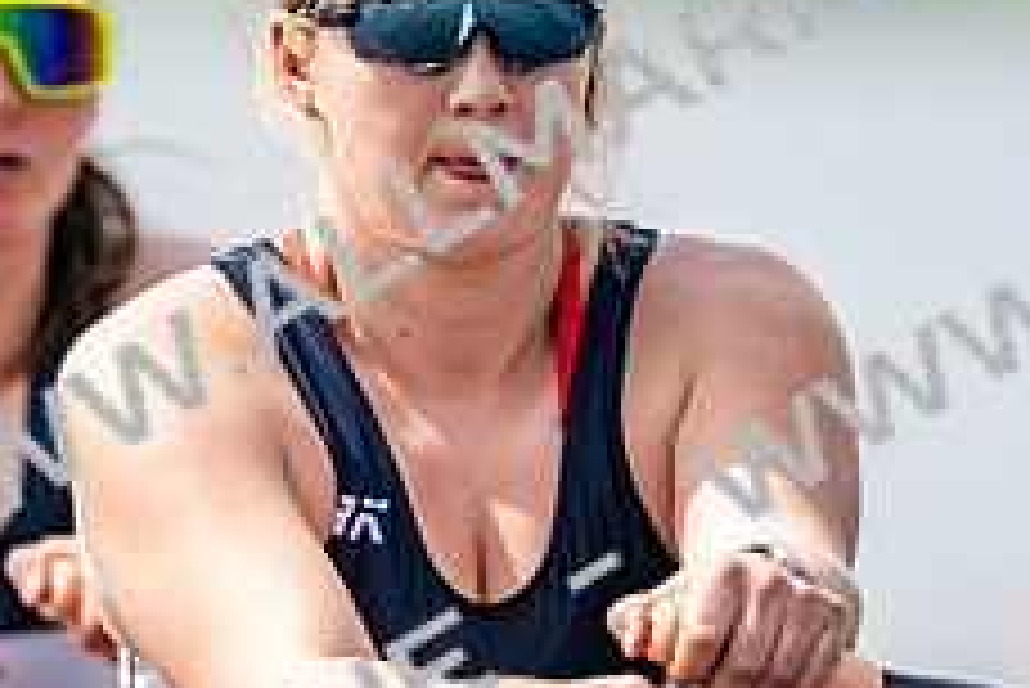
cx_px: 364
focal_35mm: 1519
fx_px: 43486
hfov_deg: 1.4
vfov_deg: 0.9
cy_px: 596
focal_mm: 600
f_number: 4
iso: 360
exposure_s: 1/2500
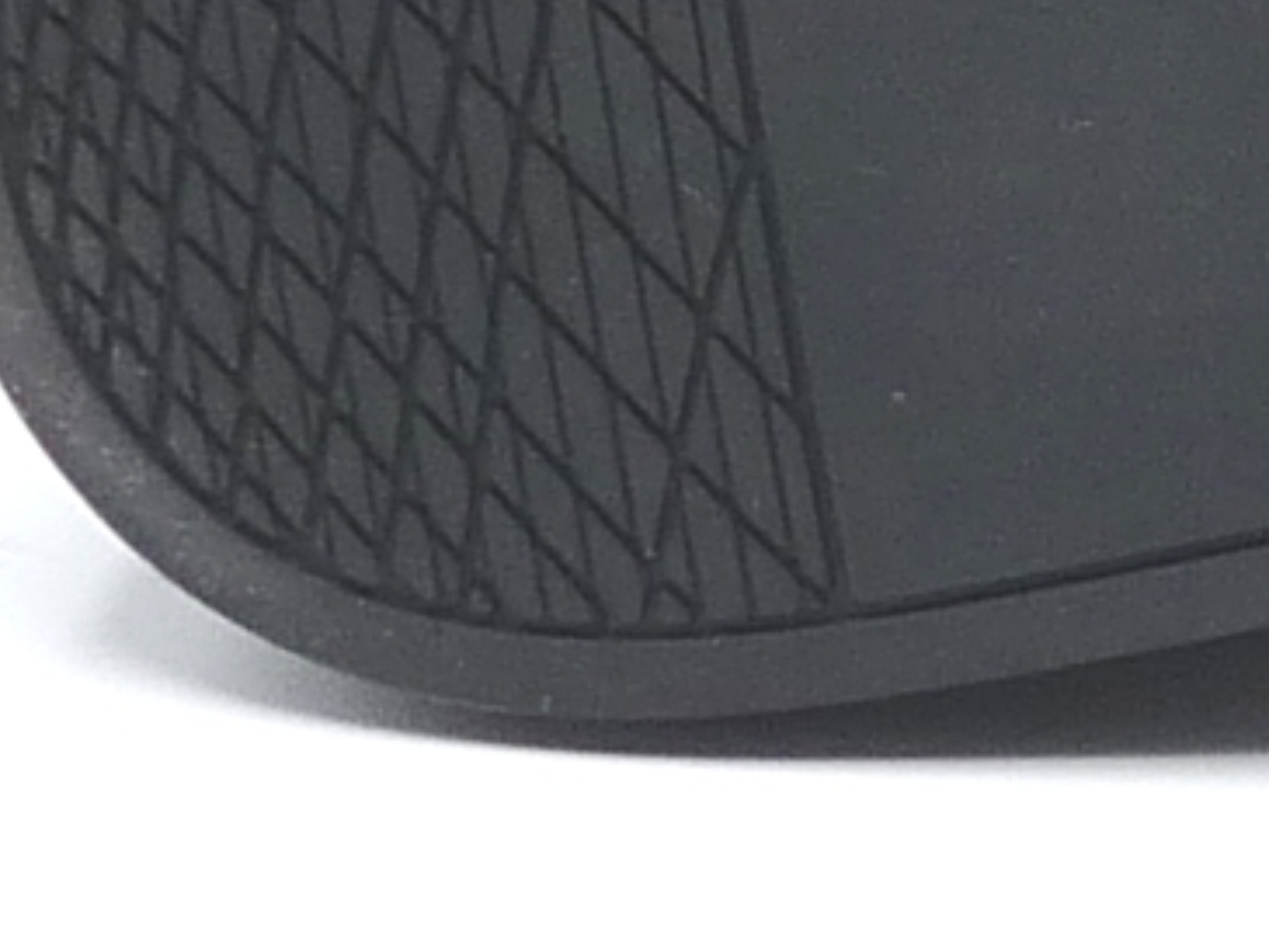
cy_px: -181
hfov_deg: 8.6
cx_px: 2465
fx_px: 8031
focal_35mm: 219
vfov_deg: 6.7
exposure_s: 1/160
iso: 100
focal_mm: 4.9
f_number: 4
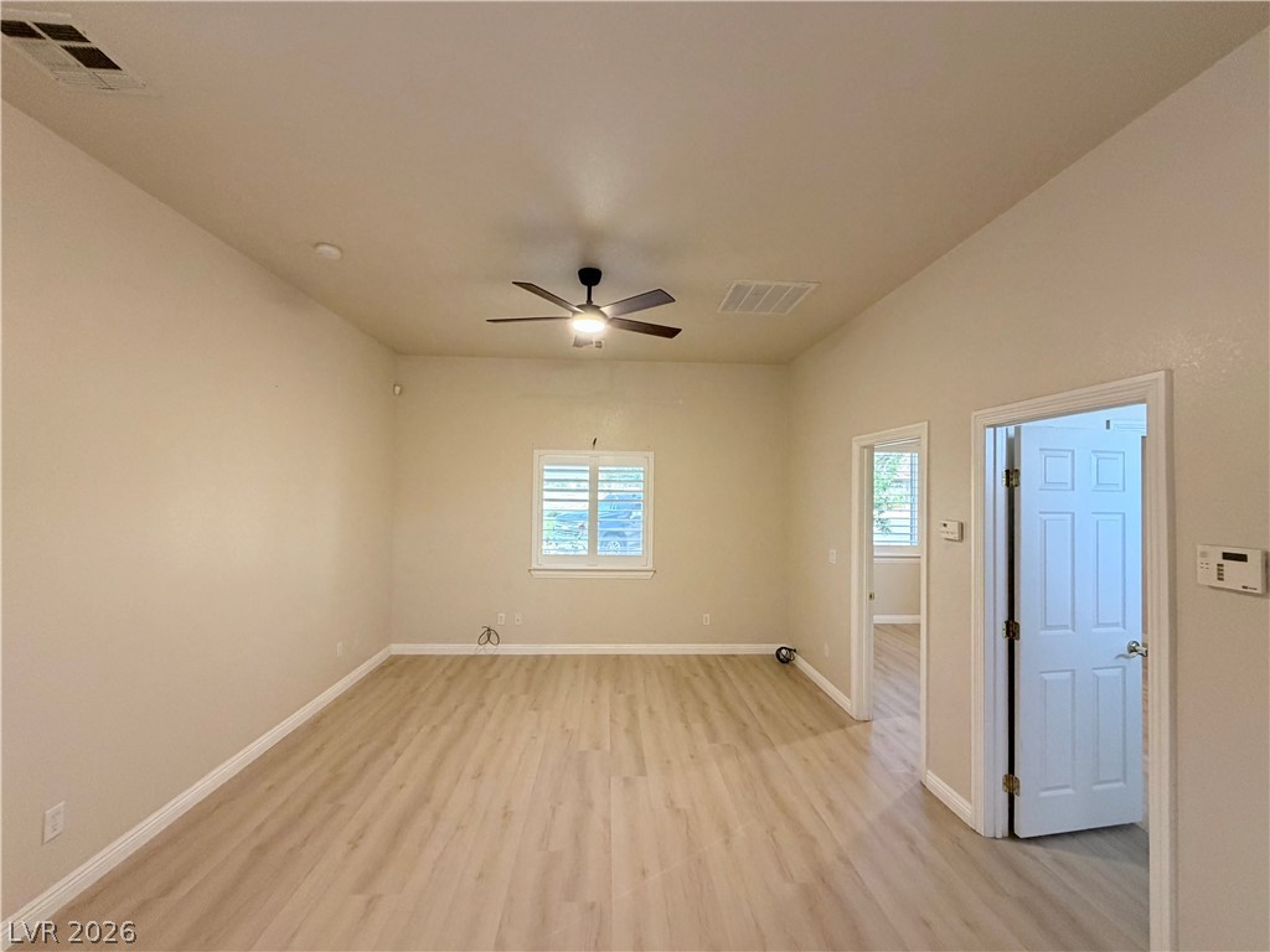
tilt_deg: +1.7
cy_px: 476
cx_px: 635
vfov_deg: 85.7
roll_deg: -0.2
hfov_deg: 102.1
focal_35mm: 14
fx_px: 514
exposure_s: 1/41
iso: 250
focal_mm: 2.22
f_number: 2.2
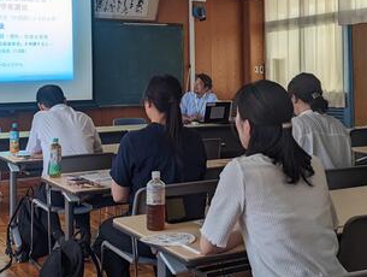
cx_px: 156
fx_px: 584
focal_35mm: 55
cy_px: 69
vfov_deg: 26.3
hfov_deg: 34.8
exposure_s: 1/242
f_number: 1.85
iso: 530
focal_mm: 6.81
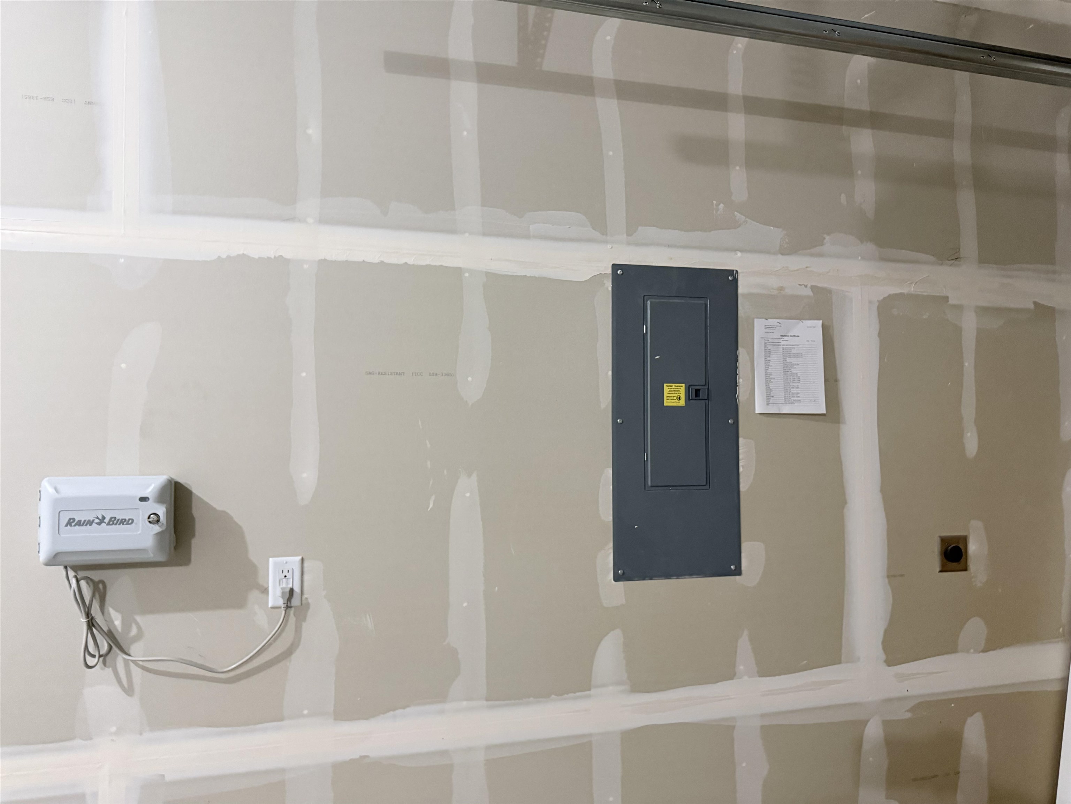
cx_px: 536
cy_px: 402
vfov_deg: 56.8
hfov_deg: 71.6
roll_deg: +0.3
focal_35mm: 24
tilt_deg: +1.8
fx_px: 743
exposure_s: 1/40
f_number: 1.78
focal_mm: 6.76
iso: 640
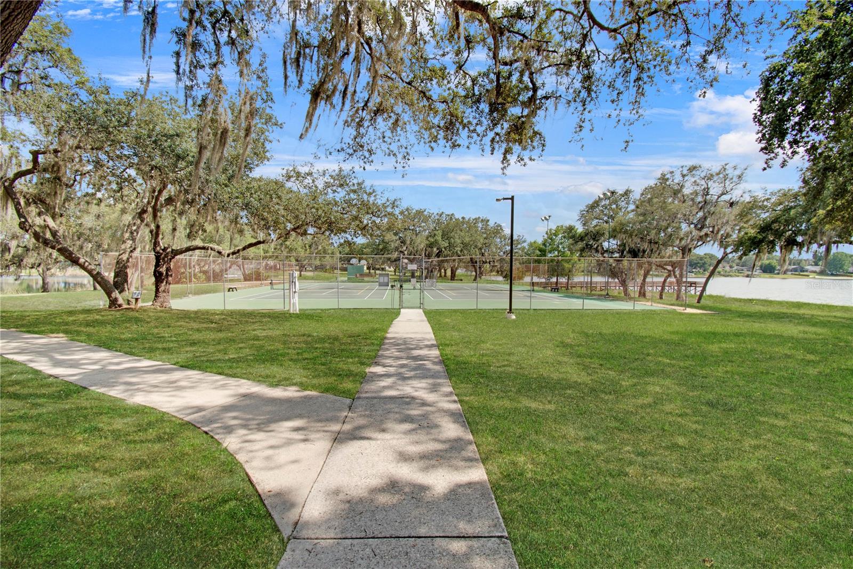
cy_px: 284
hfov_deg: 100.4
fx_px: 355
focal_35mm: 15
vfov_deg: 77.3
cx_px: 426
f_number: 7.1
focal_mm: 10
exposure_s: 1/8000
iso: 100
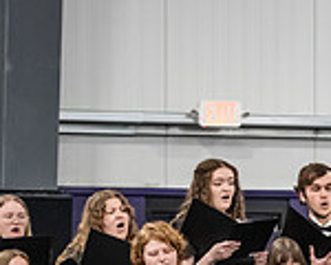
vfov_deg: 4.3
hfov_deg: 5.4
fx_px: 3487
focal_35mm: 356
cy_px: 339
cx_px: 589
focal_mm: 98
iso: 3200
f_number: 3.5
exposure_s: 1/200
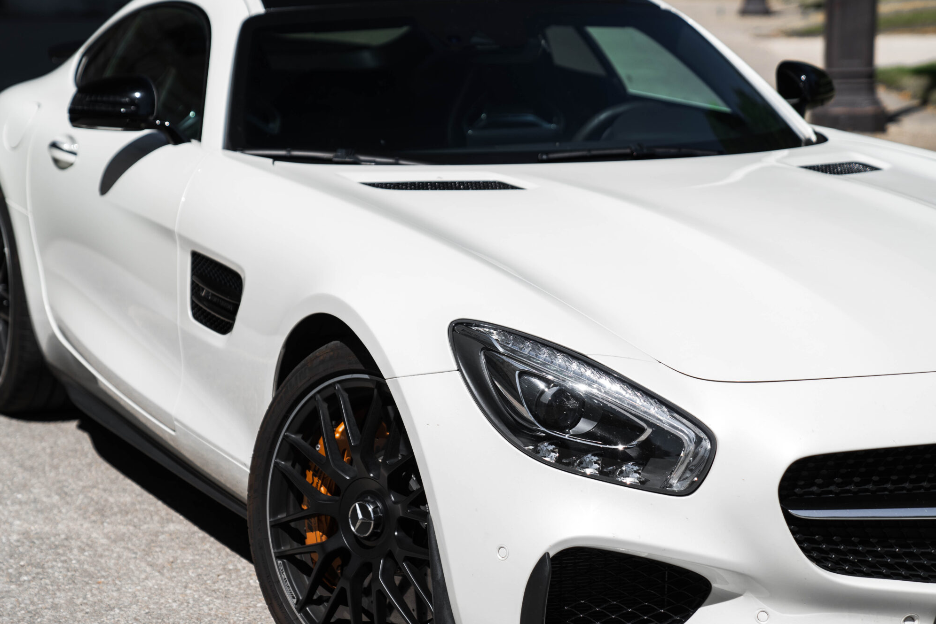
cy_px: 329
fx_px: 2340
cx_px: 435
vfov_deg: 15.2
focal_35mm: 90
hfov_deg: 22.6
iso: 80
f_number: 3.2
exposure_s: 1/500
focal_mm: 70
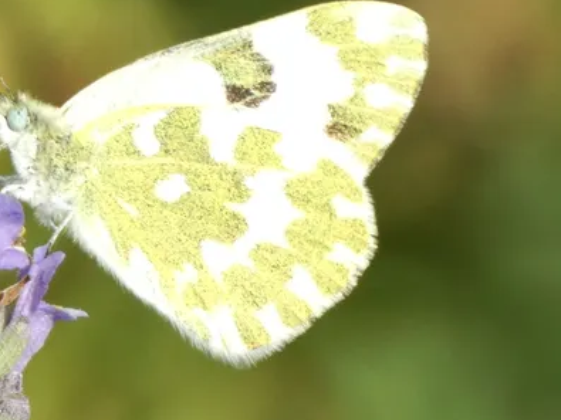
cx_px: 135
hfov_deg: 1.9
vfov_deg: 1.4
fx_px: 17352
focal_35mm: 1071
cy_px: 203
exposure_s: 1/100
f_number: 5.6
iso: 100
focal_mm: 118.5
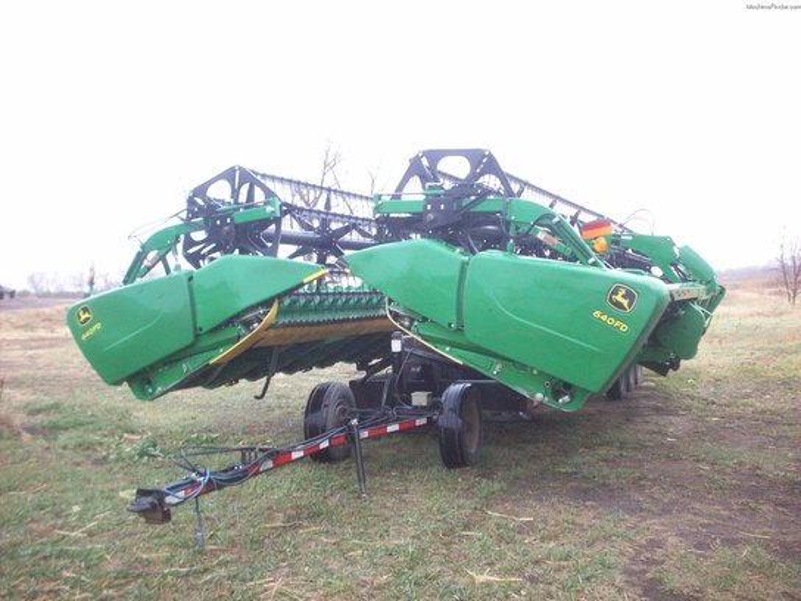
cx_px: 400
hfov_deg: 50.1
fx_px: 856
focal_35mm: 37
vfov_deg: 38.7
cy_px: 300
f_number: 2.8
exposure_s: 1/128
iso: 215
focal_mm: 6.2
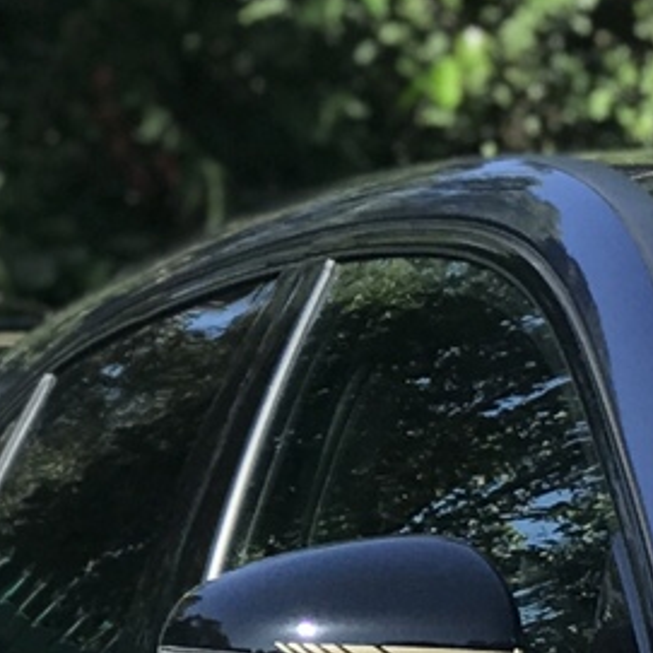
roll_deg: +1.1
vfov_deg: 4.6
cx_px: 1817
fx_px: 8003
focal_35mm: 375
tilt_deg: -2.1
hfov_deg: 4.5
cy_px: 1092
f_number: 2.8
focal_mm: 6.6
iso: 20
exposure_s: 1/372
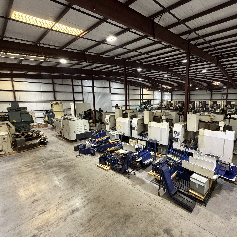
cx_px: 155
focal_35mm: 17
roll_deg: +0.1
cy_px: 118
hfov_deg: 81.6
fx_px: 132
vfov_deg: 84.0
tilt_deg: -7.6
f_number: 2.2
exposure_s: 1/60
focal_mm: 2.22
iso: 400
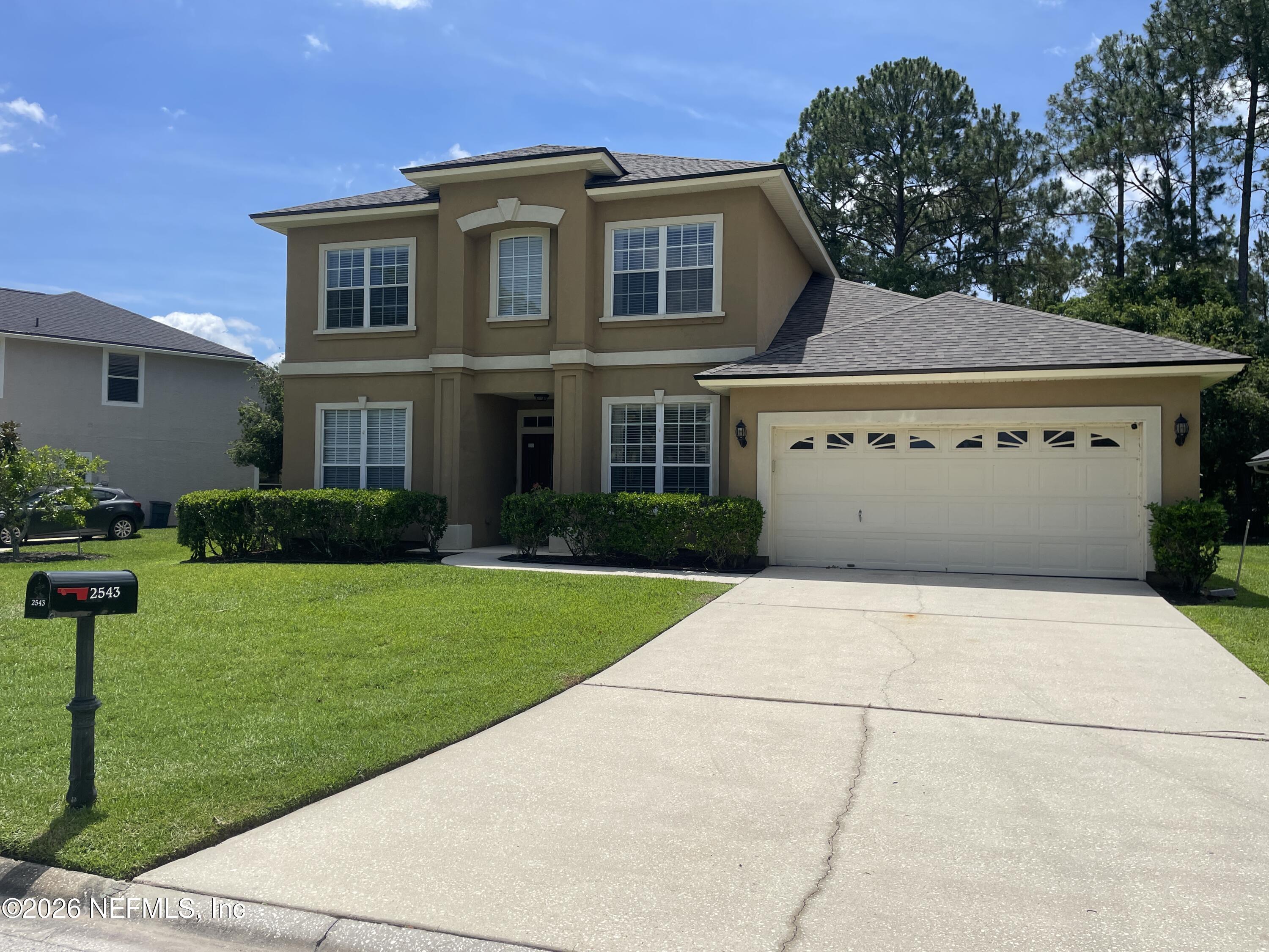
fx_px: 953
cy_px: 476
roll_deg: -0.1
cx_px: 634
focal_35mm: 26
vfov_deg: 53.1
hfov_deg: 67.3
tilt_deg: +1.8
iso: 32
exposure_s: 1/5814
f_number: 1.6
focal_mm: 4.2
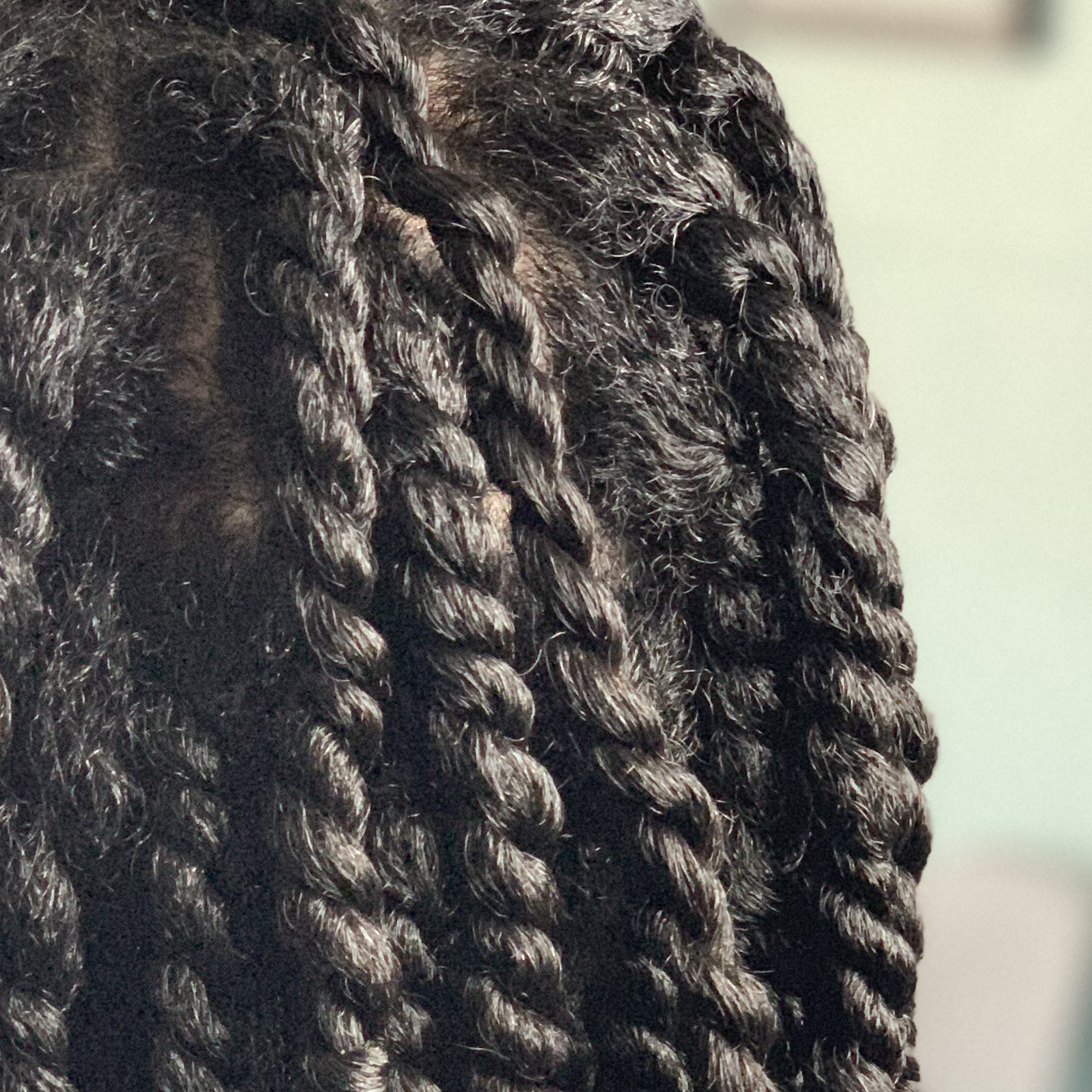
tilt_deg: -15.9
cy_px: 1199
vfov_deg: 14.7
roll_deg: -0.1
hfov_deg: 15.0
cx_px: 399
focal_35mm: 116
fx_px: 4140
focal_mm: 6
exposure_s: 1/60
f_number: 2.4
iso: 400
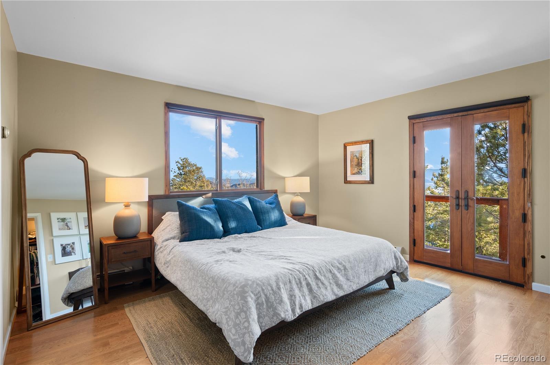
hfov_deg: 93.3
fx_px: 259
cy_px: 182
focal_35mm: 17
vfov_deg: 70.3
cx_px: 275
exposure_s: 1/3
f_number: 8
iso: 400
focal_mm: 17
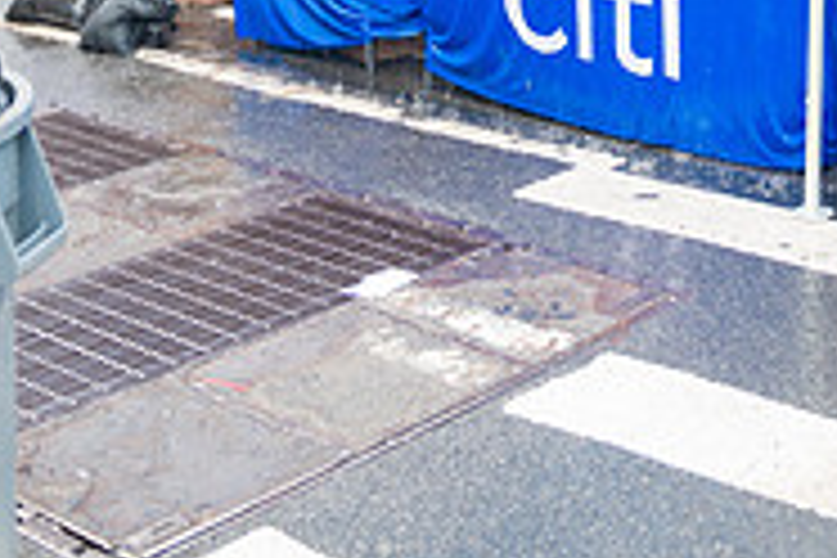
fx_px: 1744
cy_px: -252
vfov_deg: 16.7
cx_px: 909
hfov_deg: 25.2
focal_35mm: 75
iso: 320
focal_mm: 24
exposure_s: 1/250
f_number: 3.2
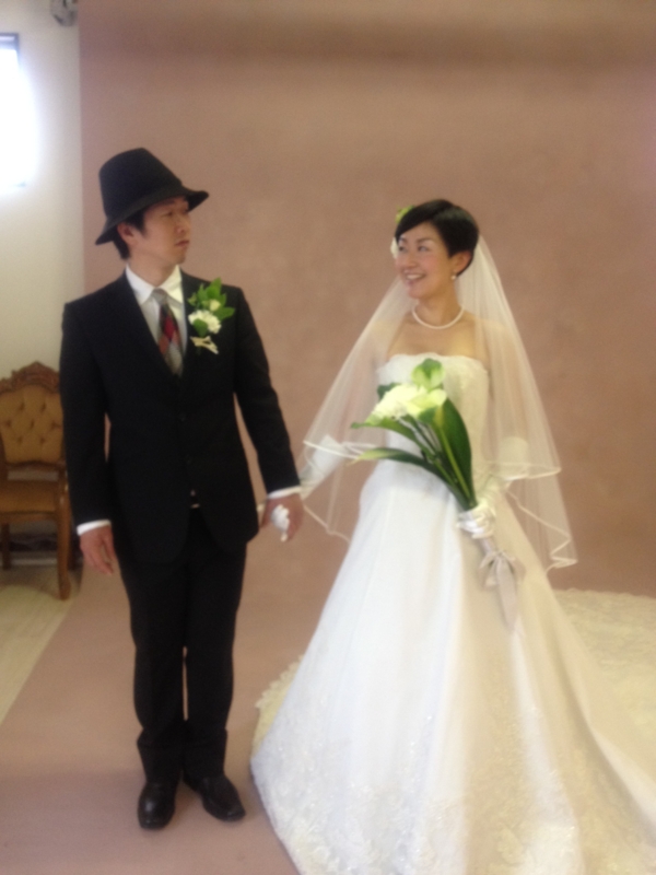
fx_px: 884
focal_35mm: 35
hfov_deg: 40.7
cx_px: 328
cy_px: 438
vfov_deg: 52.6
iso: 125
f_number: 2.4
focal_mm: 4.28
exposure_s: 1/20
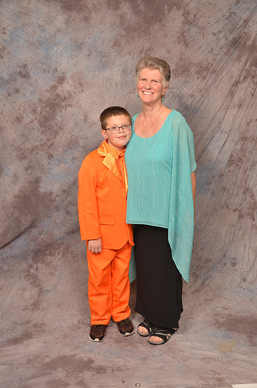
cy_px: 194
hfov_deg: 34.1
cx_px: 128
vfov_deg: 49.6
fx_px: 420
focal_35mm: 39
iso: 200
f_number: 5.6
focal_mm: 26
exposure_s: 1/60
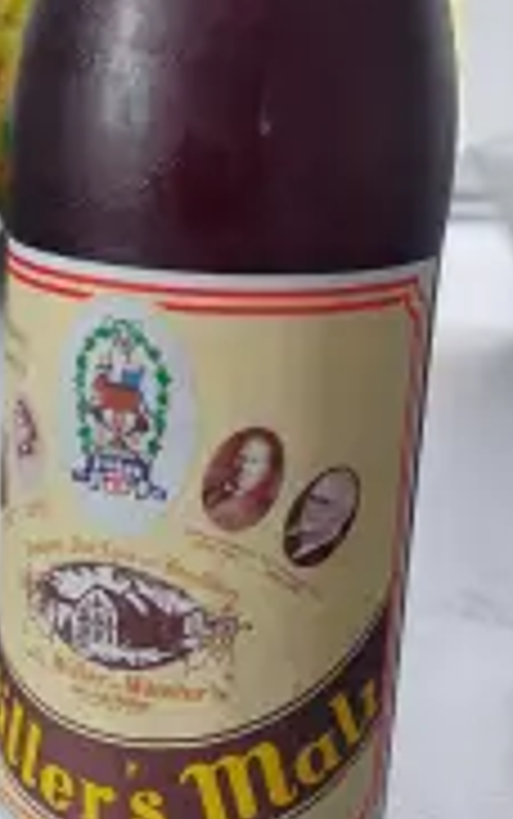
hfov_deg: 23.0
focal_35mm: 56
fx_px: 1251
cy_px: 320
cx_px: 158
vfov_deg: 36.1
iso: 50
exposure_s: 1/50
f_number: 1.8
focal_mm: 5.23
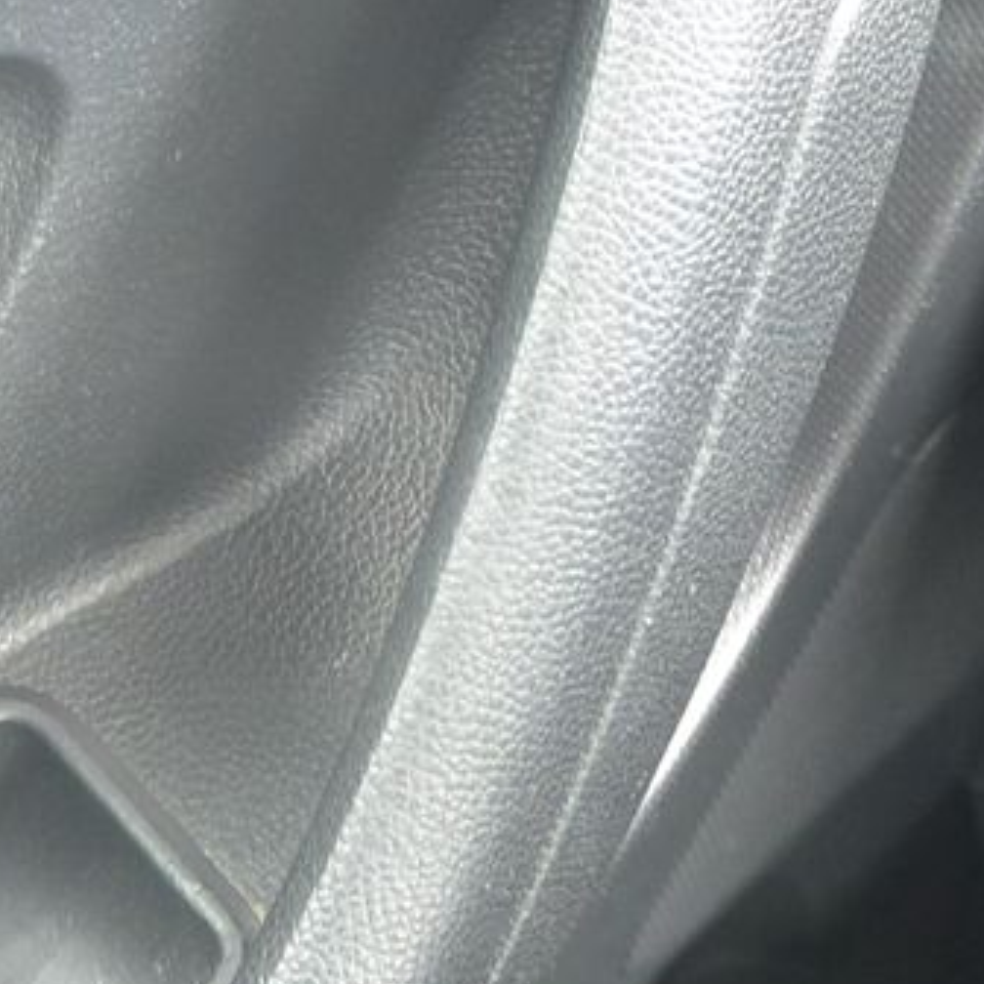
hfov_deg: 24.6
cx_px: 580
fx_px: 2251
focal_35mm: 70
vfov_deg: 24.5
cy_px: 294
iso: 800
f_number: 3.5
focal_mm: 10
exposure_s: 1/40
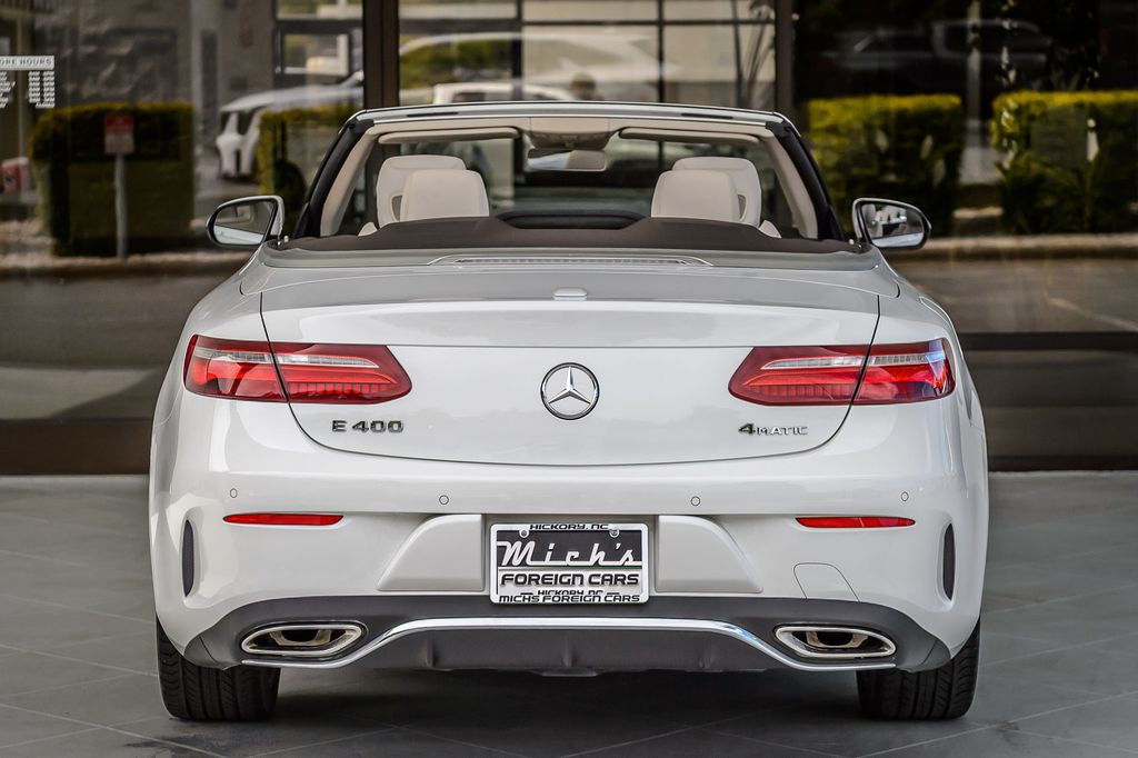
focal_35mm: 105
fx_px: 3310
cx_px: 574
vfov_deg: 13.1
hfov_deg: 19.5
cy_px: 352
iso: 400
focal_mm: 70
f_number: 4
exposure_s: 1/8000
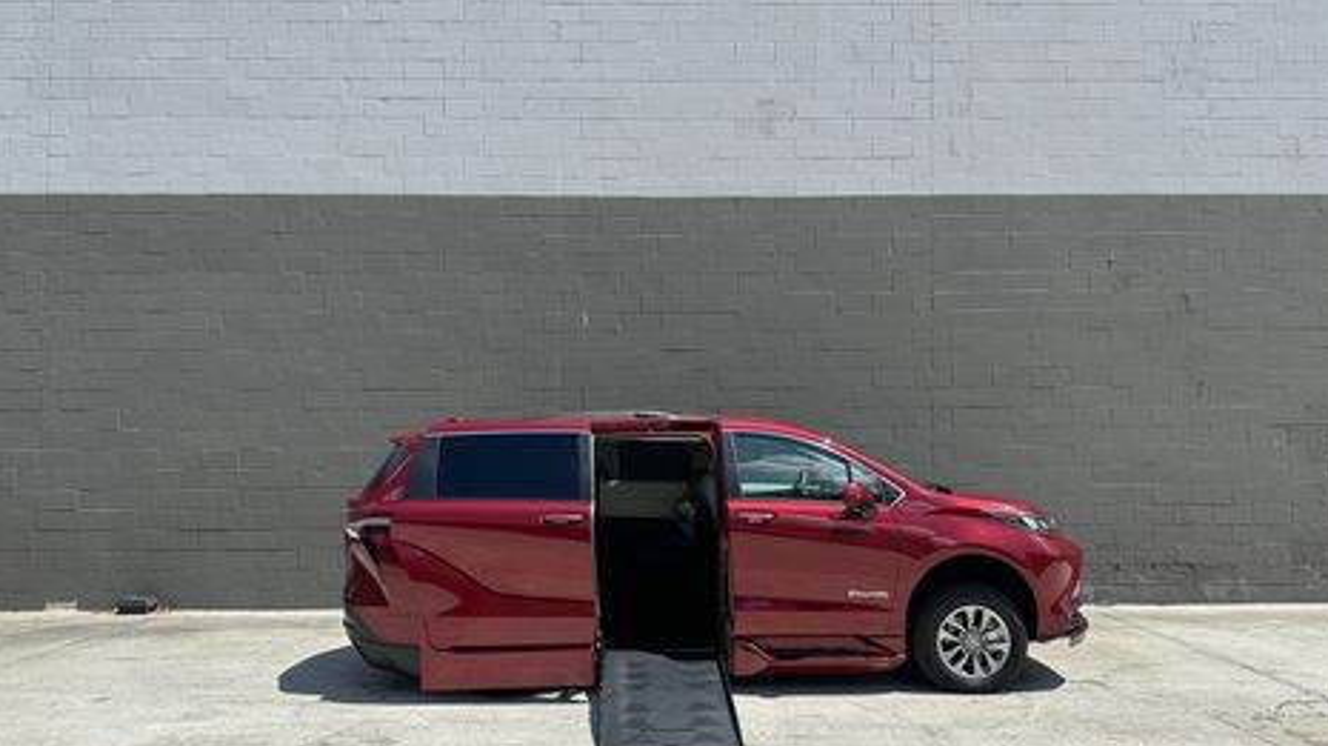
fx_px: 950
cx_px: 683
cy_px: 420
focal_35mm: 27
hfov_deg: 69.9
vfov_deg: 42.7
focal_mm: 6.86
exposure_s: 1/4348
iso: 80
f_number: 1.78
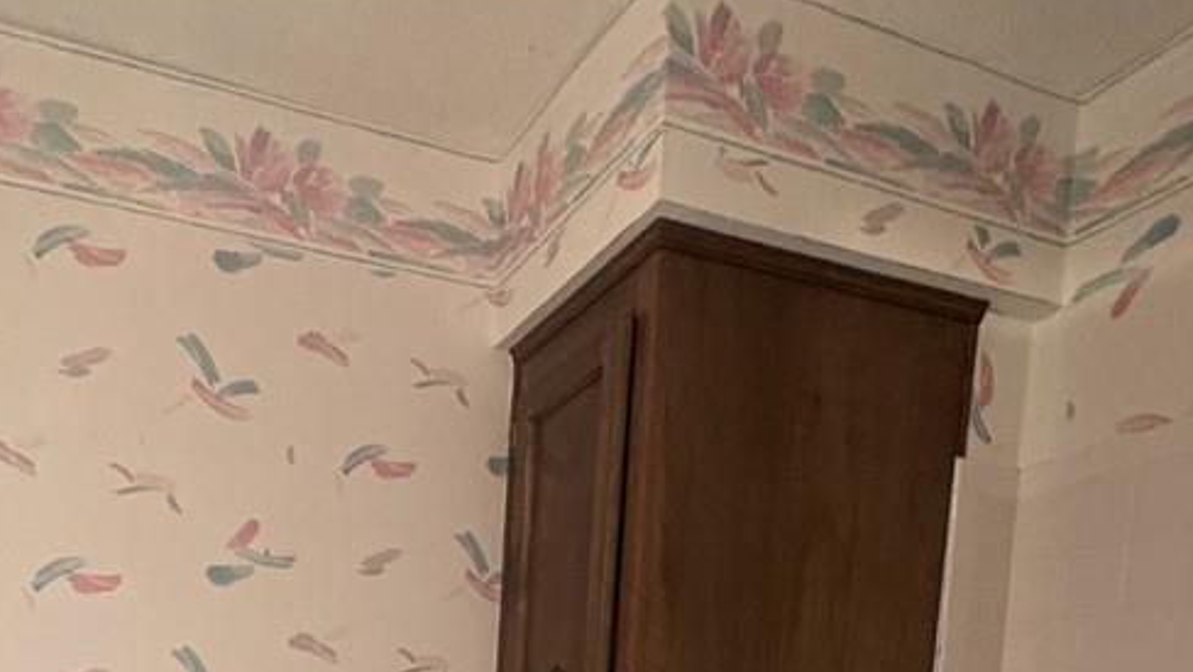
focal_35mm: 32
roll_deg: -2.6
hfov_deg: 59.2
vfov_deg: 28.6
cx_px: 372
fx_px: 1013
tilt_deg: -5.4
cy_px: 914
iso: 500
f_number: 2.2
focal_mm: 2.22
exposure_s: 1/60
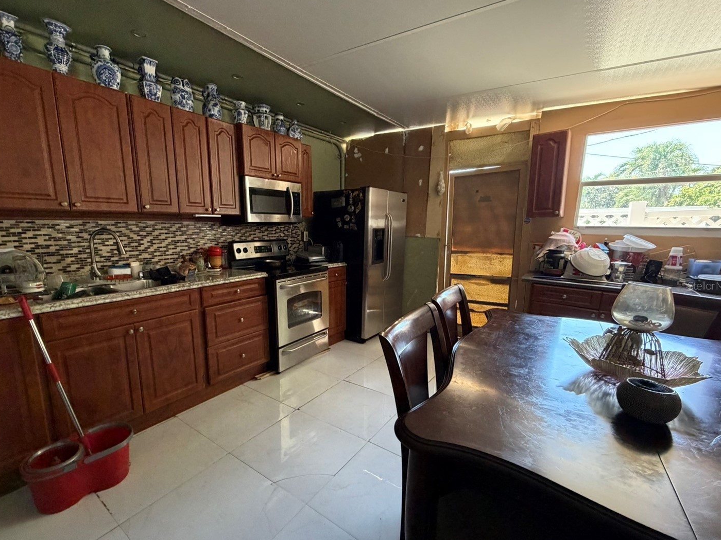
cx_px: 324
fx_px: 333
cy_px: 285
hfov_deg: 94.2
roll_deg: +2.4
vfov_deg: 78.0
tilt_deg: -8.9
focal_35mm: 16
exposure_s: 1/60
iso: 500
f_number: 2.2
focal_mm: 2.22
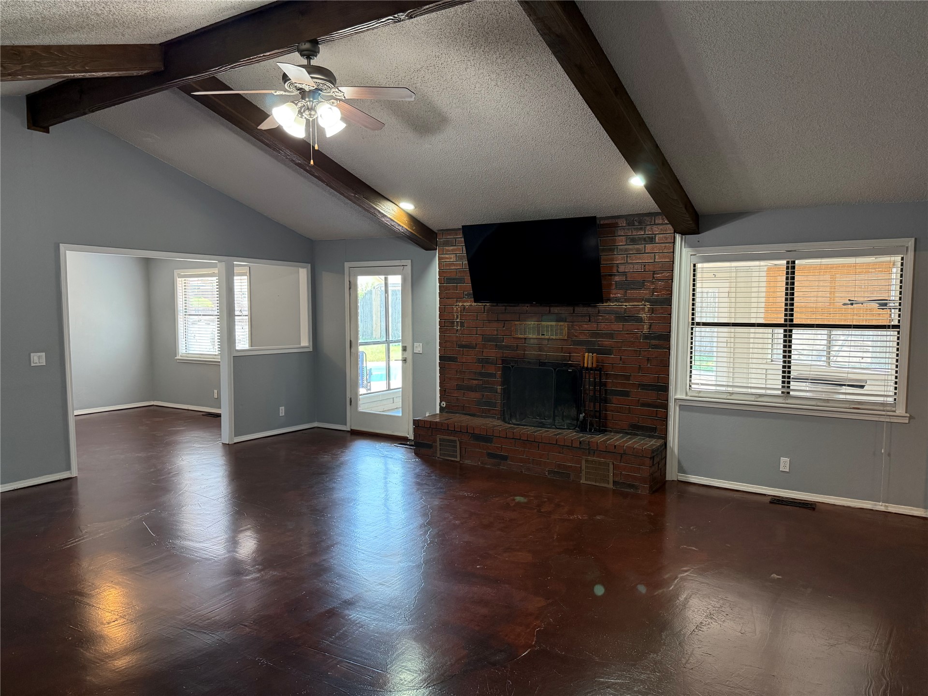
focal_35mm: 24
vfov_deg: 56.8
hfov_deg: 71.6
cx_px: 464
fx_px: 643
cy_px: 348
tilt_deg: -3.8
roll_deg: +0.0
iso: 400
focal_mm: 6.76
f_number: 1.78
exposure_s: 1/120
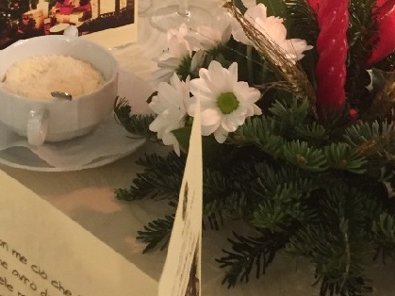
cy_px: -68
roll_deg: -2.0
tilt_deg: -23.0
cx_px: 162
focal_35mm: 83
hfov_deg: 23.5
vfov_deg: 16.9
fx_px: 947
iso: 250
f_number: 2.2
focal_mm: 4.15
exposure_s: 1/20
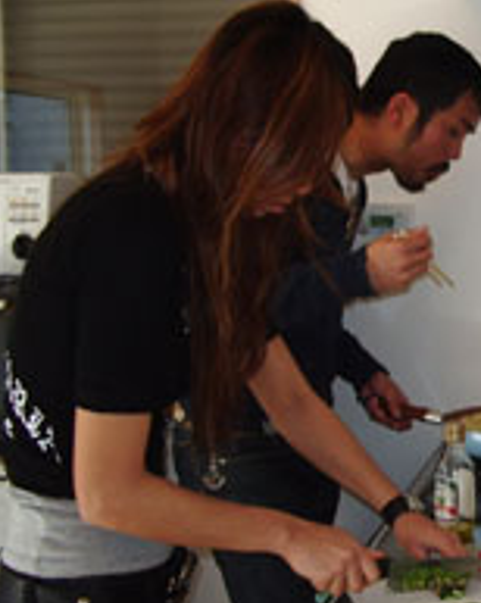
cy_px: 308
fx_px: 1105
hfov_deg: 23.3
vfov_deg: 30.5
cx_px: 512
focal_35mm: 62
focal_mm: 5.8
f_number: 2.6
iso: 100
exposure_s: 1/40
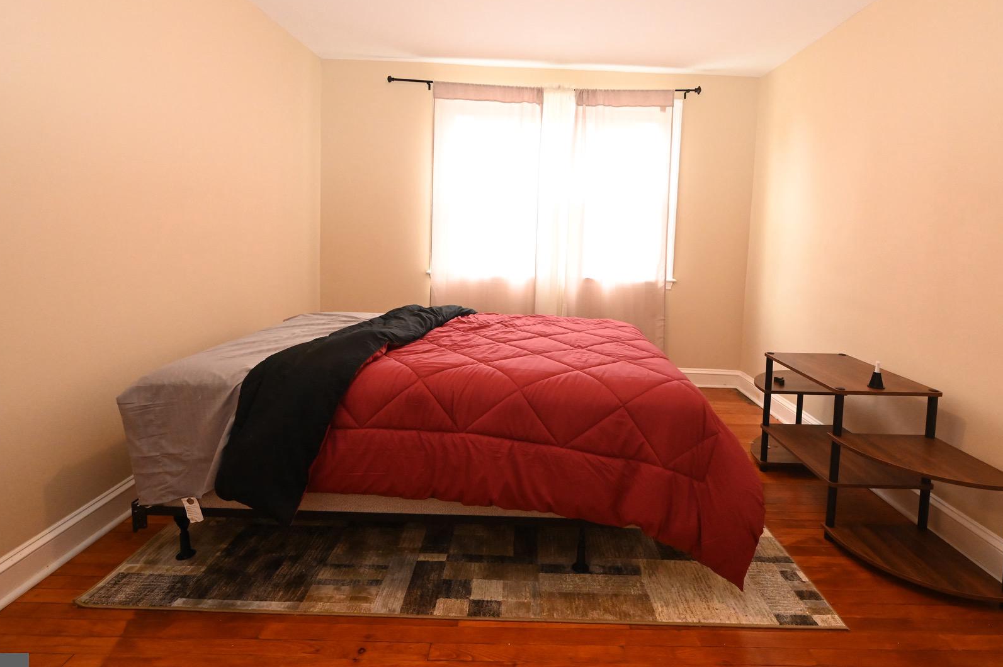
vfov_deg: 66.7
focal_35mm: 18
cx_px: 535
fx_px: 501
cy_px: 270
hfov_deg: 89.9
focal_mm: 14
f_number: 7.1
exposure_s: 1/125
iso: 5000
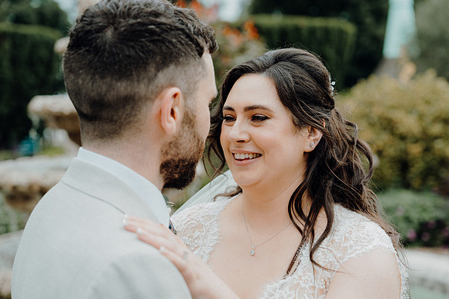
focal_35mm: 68
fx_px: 848
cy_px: 150
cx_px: 224
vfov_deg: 20.0
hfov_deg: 29.6
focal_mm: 68
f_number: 3.5
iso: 125
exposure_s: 1/200
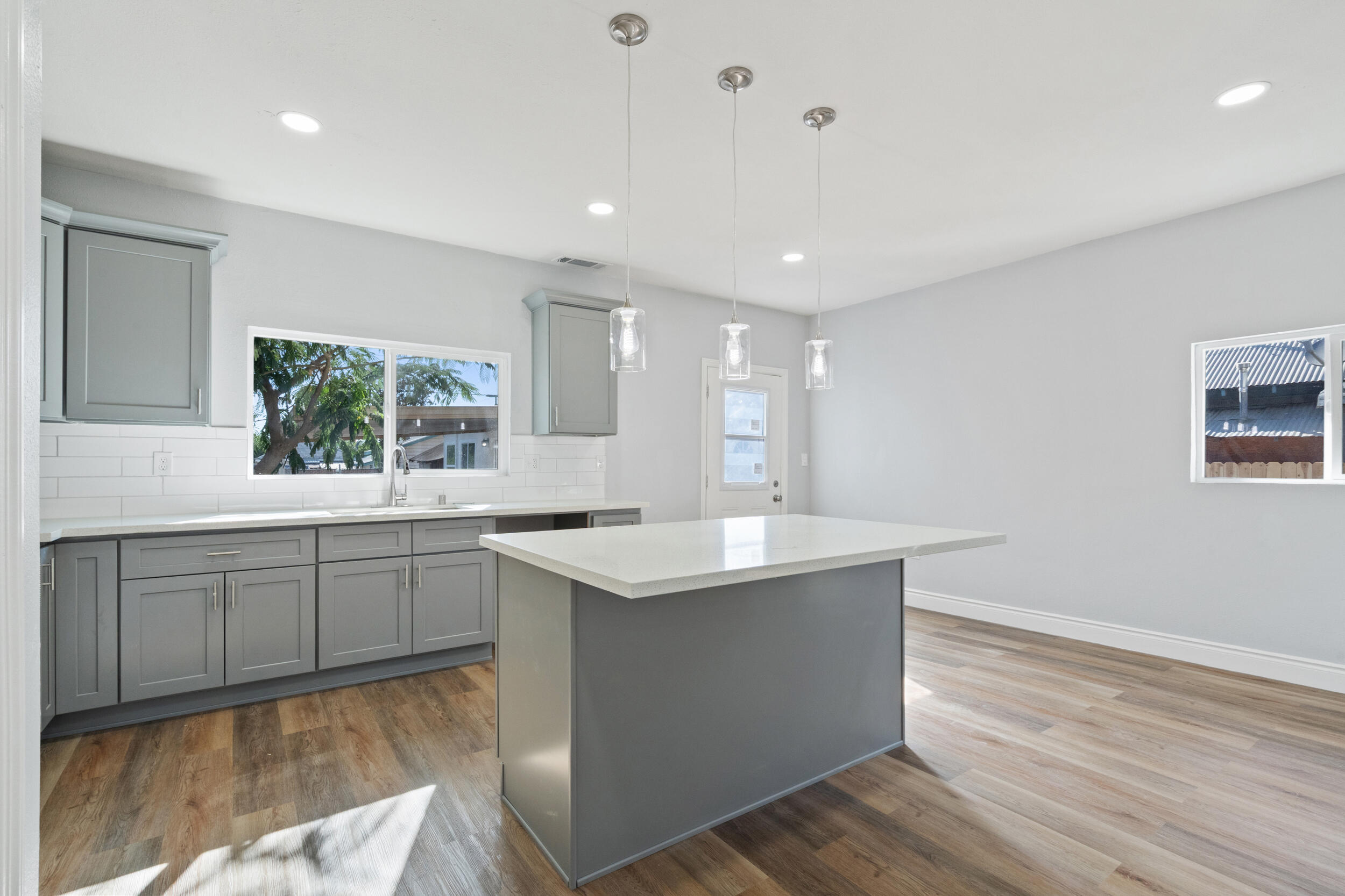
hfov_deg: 96.7
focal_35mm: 16
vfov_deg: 73.8
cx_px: 672
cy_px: 448
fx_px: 598
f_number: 11
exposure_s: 1/13
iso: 1000
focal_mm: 16
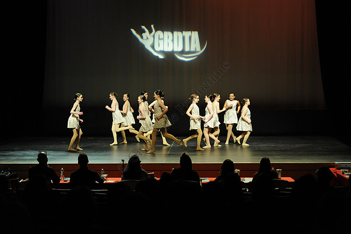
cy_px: 117
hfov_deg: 28.9
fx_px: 682
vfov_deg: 19.4
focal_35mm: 70
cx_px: 176
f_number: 2.8
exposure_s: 1/400
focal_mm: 70
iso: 2000
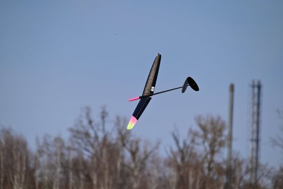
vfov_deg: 3.4
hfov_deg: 5.2
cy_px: 94
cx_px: 142
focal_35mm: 400
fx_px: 3146
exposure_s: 1/4000
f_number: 8
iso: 640
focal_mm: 400
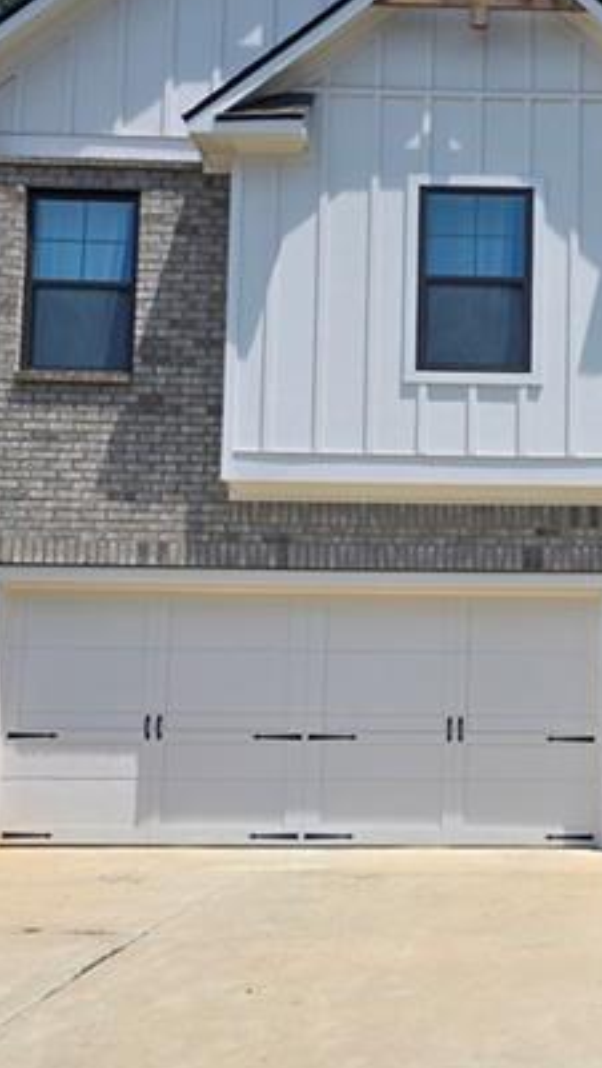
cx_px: 586
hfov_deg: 24.0
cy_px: 661
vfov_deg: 42.6
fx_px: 1360
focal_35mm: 48
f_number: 1.7
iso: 80
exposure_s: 1/6809
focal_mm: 6.3
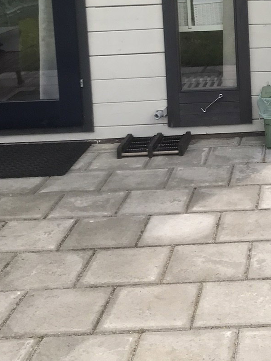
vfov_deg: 25.8
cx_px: 321
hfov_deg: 19.3
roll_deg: +1.2
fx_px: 752
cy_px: 8
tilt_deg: -6.3
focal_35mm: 72
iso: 20
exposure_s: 1/731
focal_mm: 3.99
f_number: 1.8
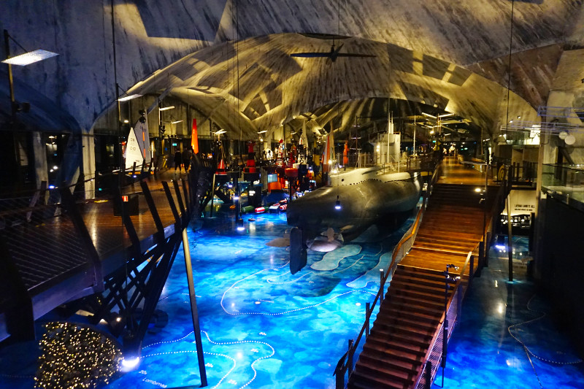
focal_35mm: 24
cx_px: 292
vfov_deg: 53.1
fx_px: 389
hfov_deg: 73.8
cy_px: 194
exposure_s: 1/50
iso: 3200
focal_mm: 16
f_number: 3.5
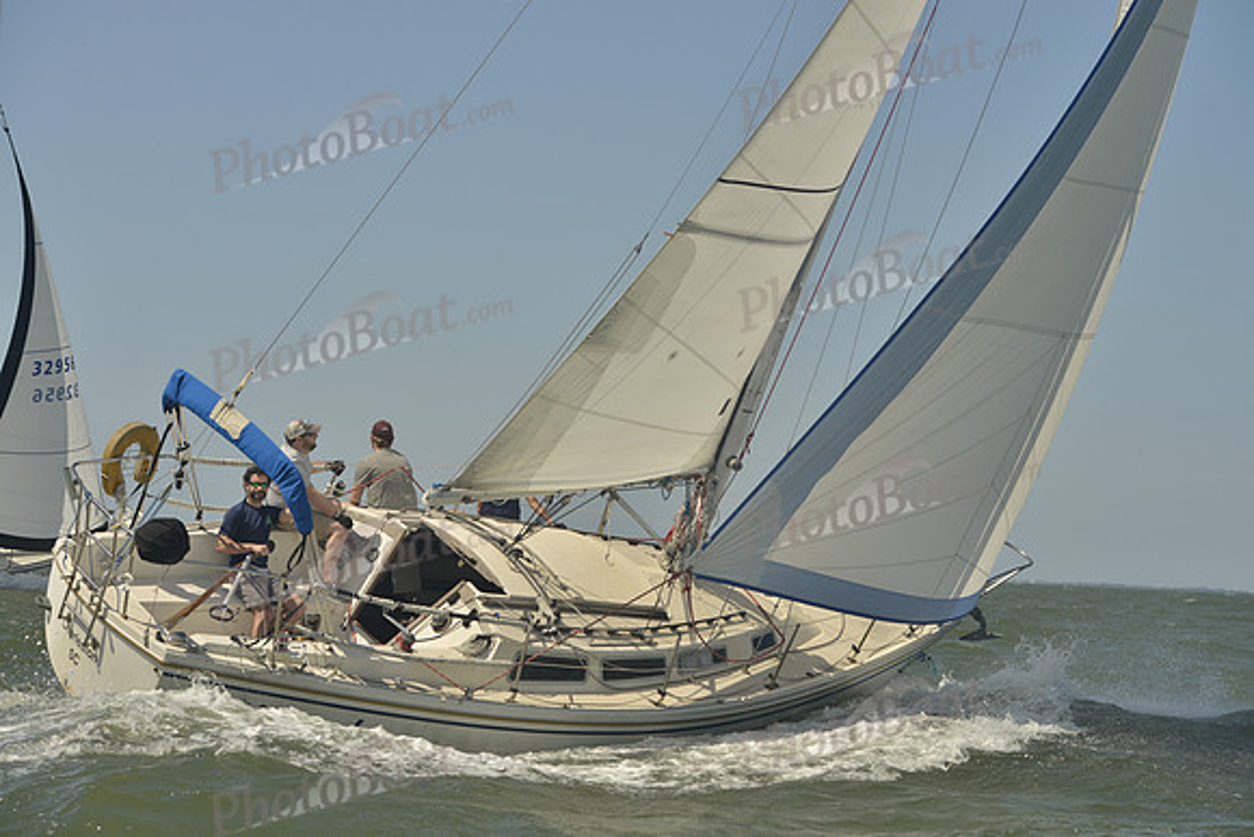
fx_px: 2787
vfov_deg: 17.1
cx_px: 627
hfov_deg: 25.4
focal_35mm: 80
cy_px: 418
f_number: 9
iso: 280
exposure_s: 1/1000
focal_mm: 80
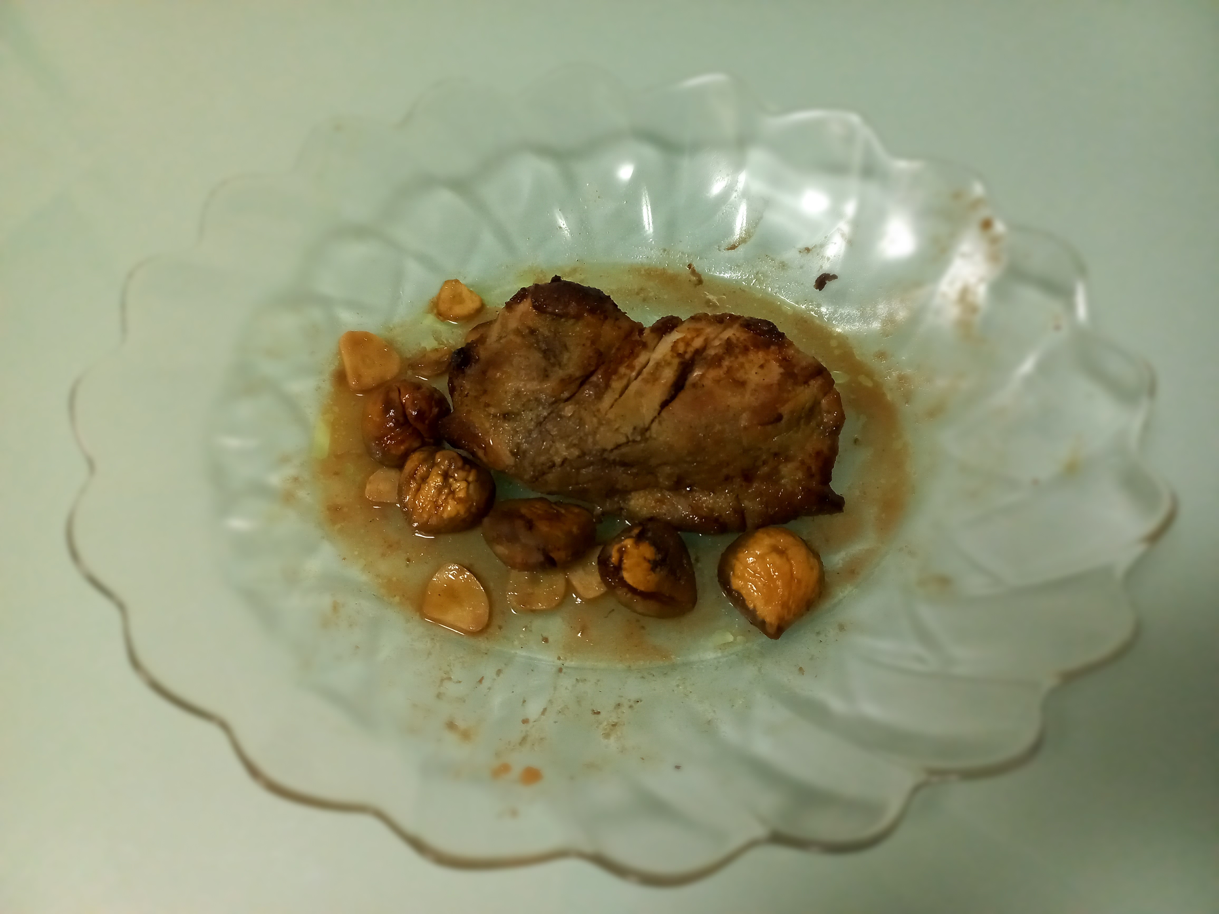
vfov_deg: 54.9
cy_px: 457
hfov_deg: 69.4
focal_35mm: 25
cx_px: 610
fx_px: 880
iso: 500
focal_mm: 4.6
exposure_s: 1/25
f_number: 1.8
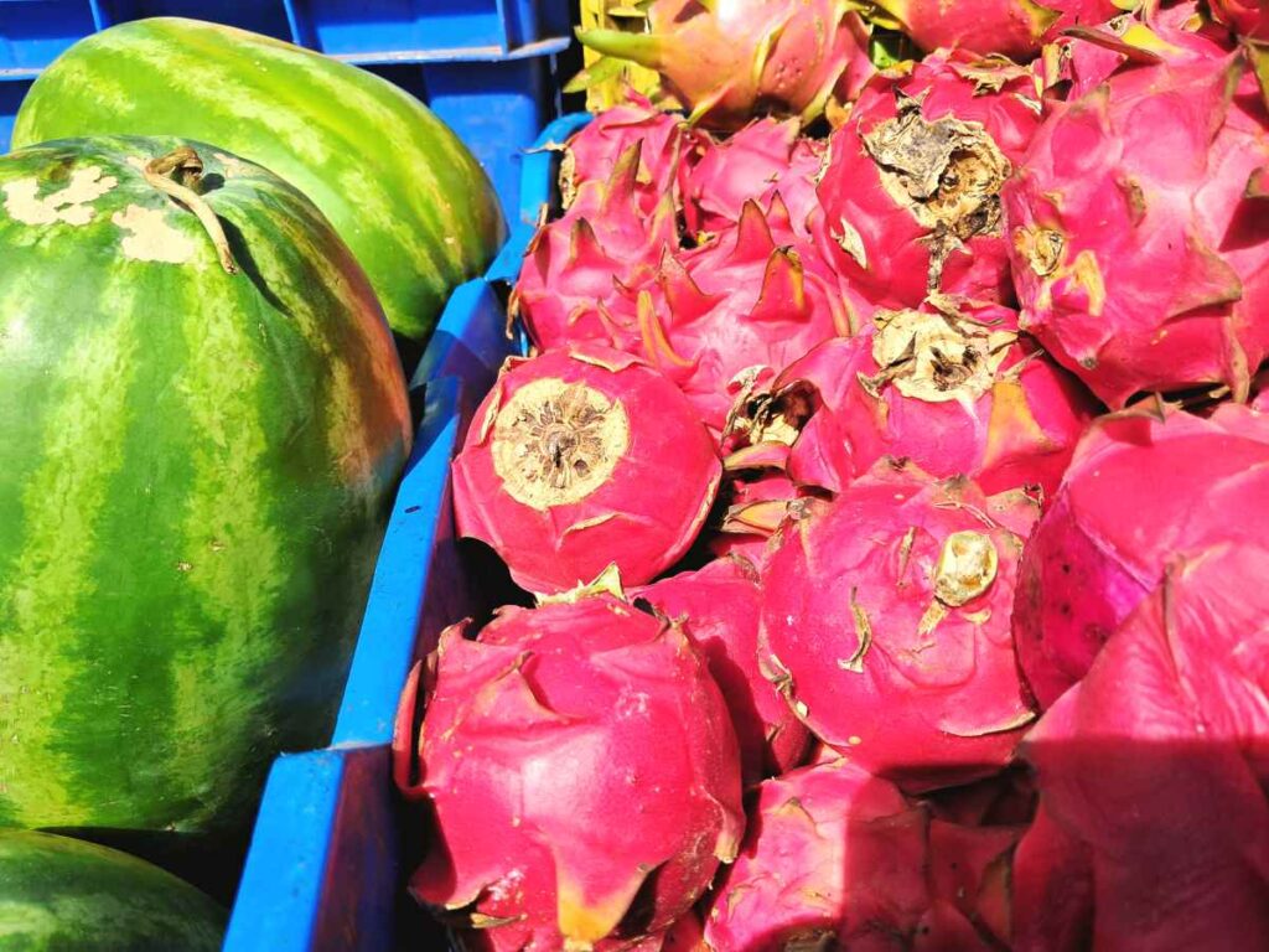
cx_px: 634
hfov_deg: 65.3
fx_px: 990
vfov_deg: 51.4
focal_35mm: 27
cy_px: 476
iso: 50
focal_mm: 4
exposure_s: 1/673
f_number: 1.8
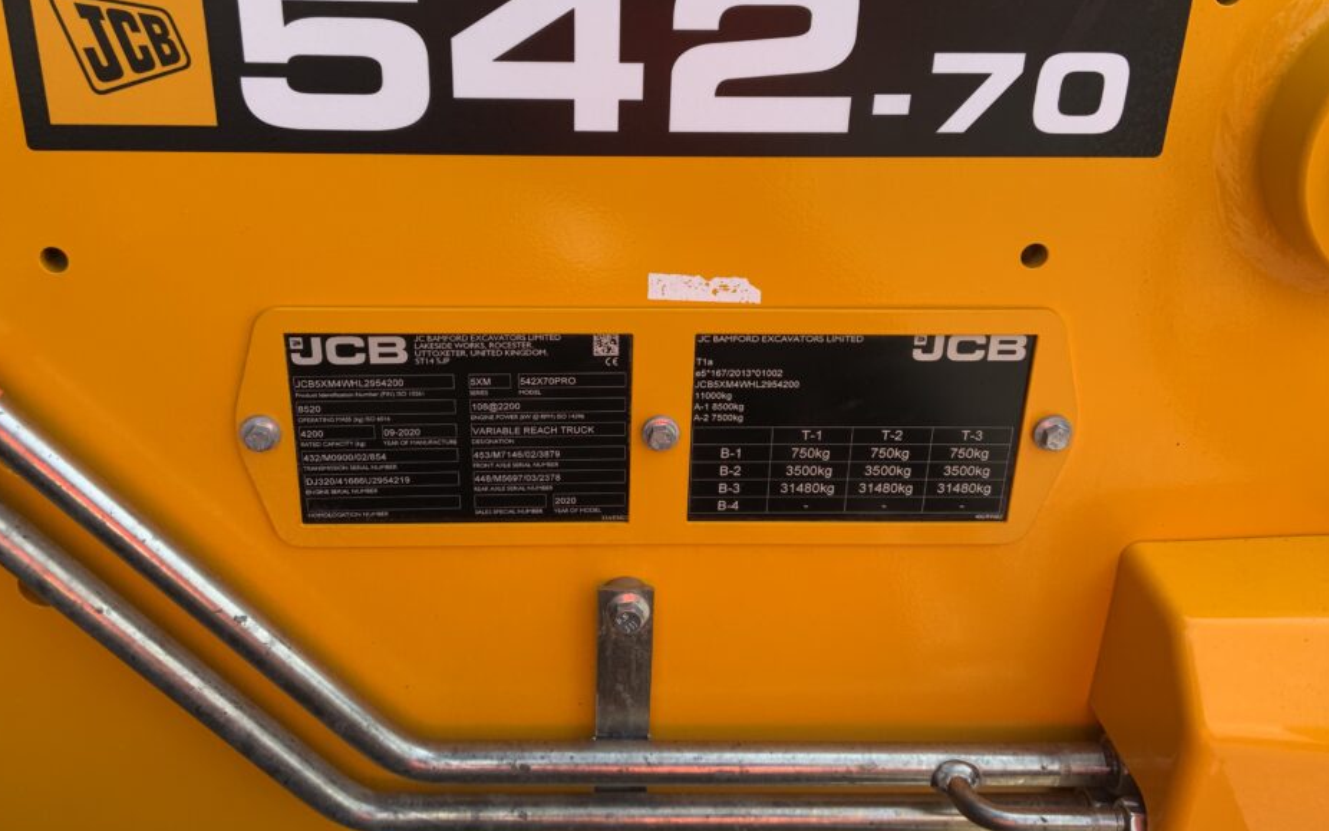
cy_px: 293
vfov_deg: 37.0
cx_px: 624
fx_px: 1232
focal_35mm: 34
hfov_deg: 56.7
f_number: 1.8
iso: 16
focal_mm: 3
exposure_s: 1/514
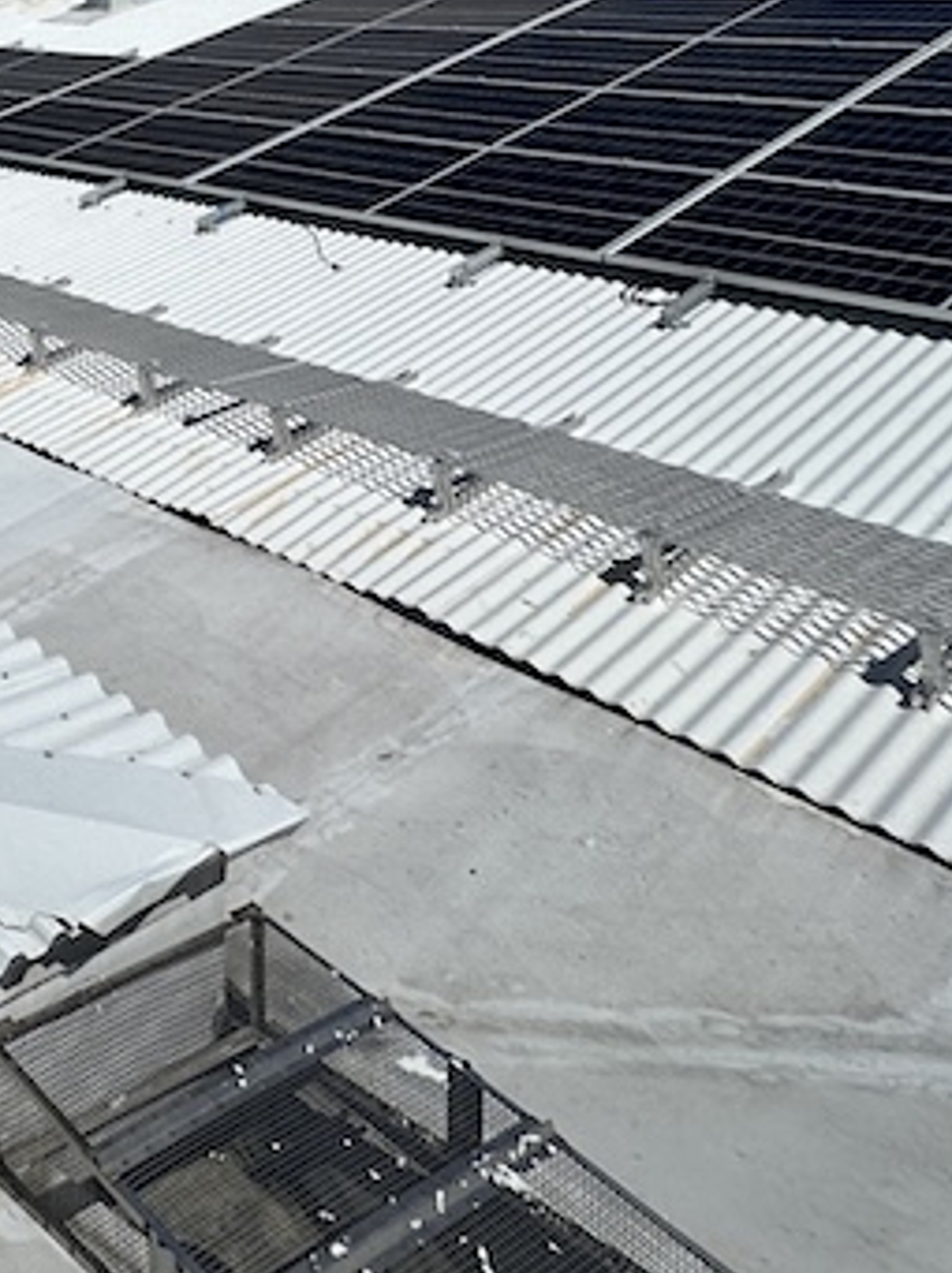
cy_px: 39
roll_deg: +0.8
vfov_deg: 43.9
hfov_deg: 30.2
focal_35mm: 37
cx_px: -302
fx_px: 1359
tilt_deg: -2.5
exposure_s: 1/7813
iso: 50
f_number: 2.2
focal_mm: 2.22
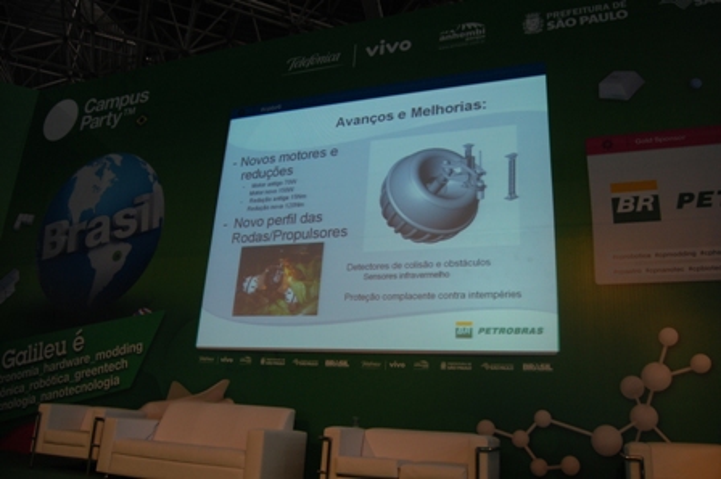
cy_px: 240
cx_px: 360
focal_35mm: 27
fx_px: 540
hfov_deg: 67.4
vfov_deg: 47.9
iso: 400
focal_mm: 18
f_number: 4
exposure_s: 1/50
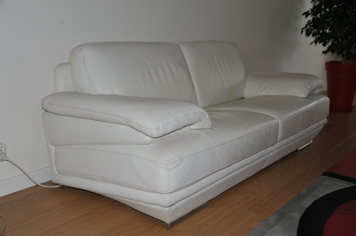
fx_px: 375
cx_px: 178
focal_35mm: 38
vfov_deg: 35.0
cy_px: 118
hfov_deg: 50.7
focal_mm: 38
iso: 200
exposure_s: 1/60
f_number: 5.6
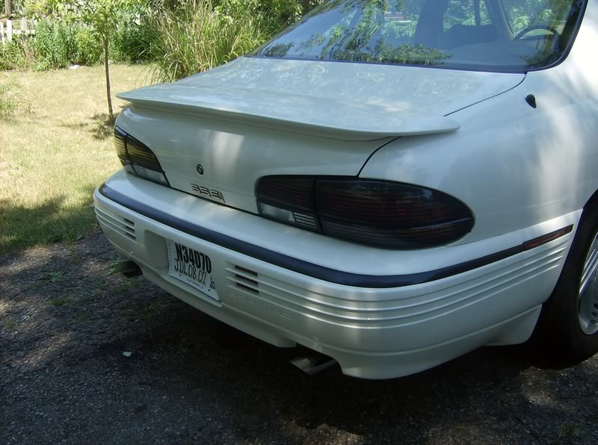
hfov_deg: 51.5
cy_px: 222
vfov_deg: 39.5
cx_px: 299
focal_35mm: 36
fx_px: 620
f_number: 4.7
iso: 100
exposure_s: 1/230
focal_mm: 6
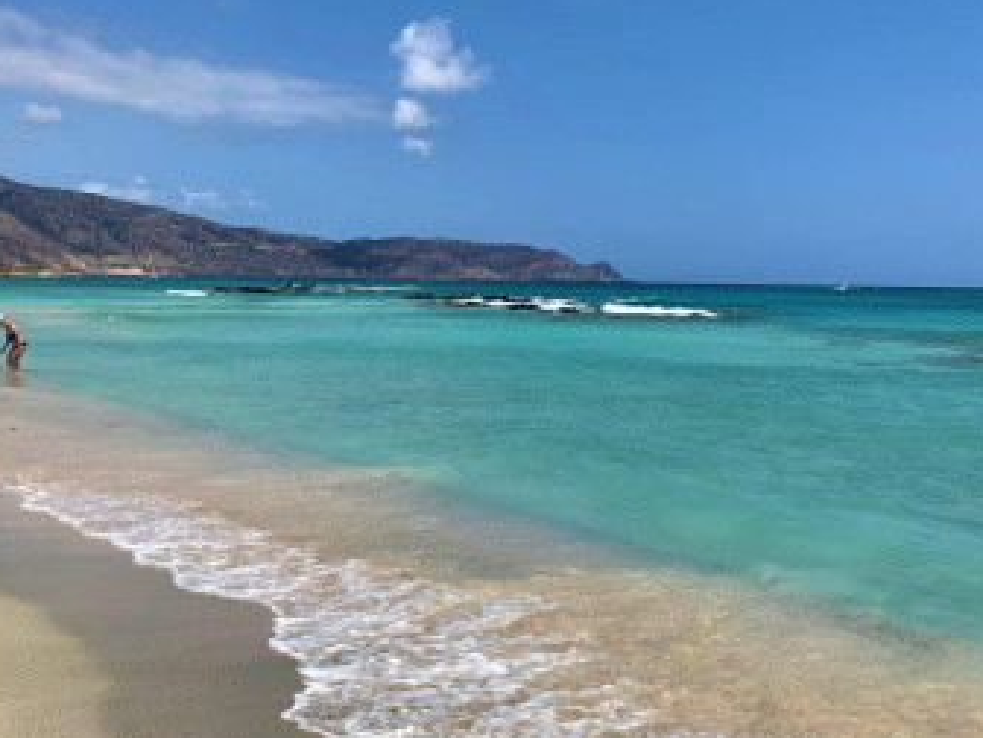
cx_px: 471
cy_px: 278
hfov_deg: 53.9
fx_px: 966
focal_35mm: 34
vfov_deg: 41.5
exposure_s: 1/4673
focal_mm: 4.25
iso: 25
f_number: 1.8
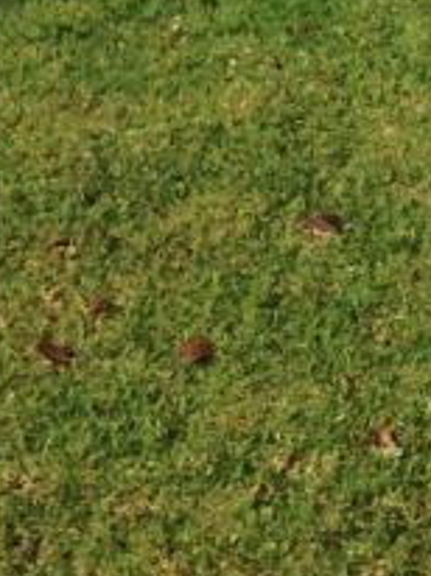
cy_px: -747
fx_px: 2895
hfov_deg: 8.4
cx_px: 592
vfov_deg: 10.1
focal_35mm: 174
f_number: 2.4
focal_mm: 4.28
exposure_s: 1/3030
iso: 64
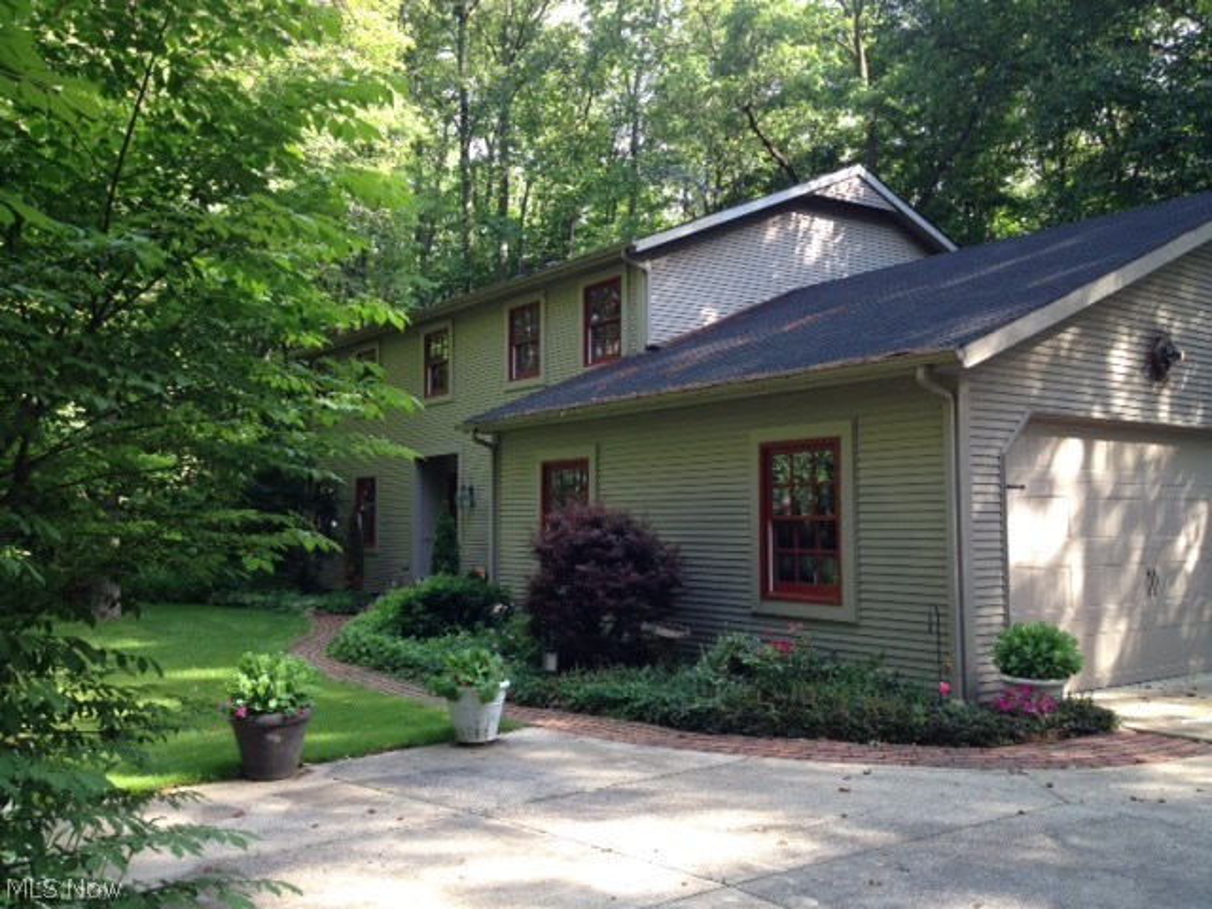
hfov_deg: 52.6
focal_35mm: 35
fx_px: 1225
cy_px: 454
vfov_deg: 40.7
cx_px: 606
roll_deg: -0.8
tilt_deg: +0.8
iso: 50
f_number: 2.4
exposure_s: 1/120
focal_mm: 4.28
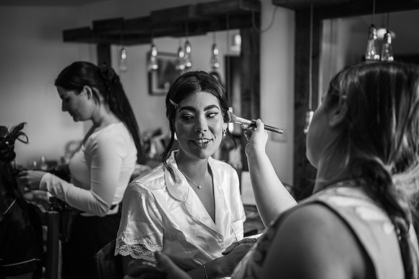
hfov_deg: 54.5
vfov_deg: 37.8
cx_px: 210
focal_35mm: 35
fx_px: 407
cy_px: 140
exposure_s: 1/250
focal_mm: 35
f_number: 1.8
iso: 100
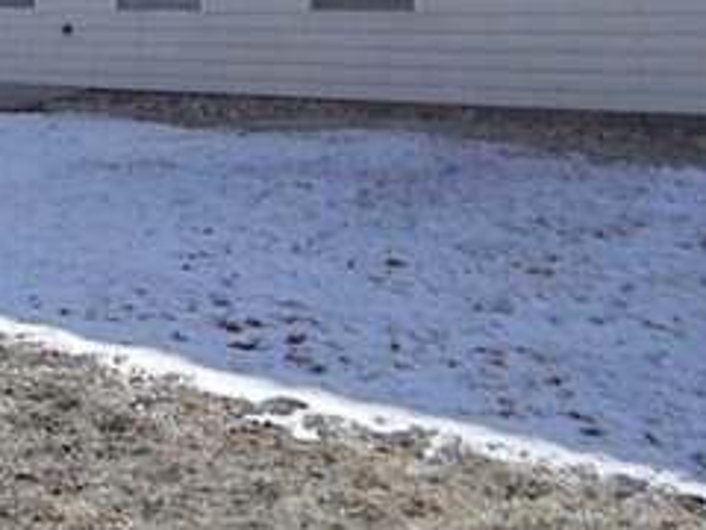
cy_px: -150
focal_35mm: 72
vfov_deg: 19.0
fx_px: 1468
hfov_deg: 25.6
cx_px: -9
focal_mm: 5
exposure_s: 1/2273
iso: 674
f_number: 7
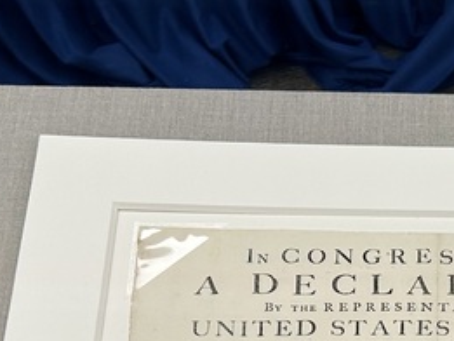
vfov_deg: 13.7
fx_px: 1338
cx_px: 447
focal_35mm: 102
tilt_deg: -48.3
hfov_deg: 18.8
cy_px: 498
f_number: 1.5
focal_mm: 5.7
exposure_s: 1/120
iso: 50
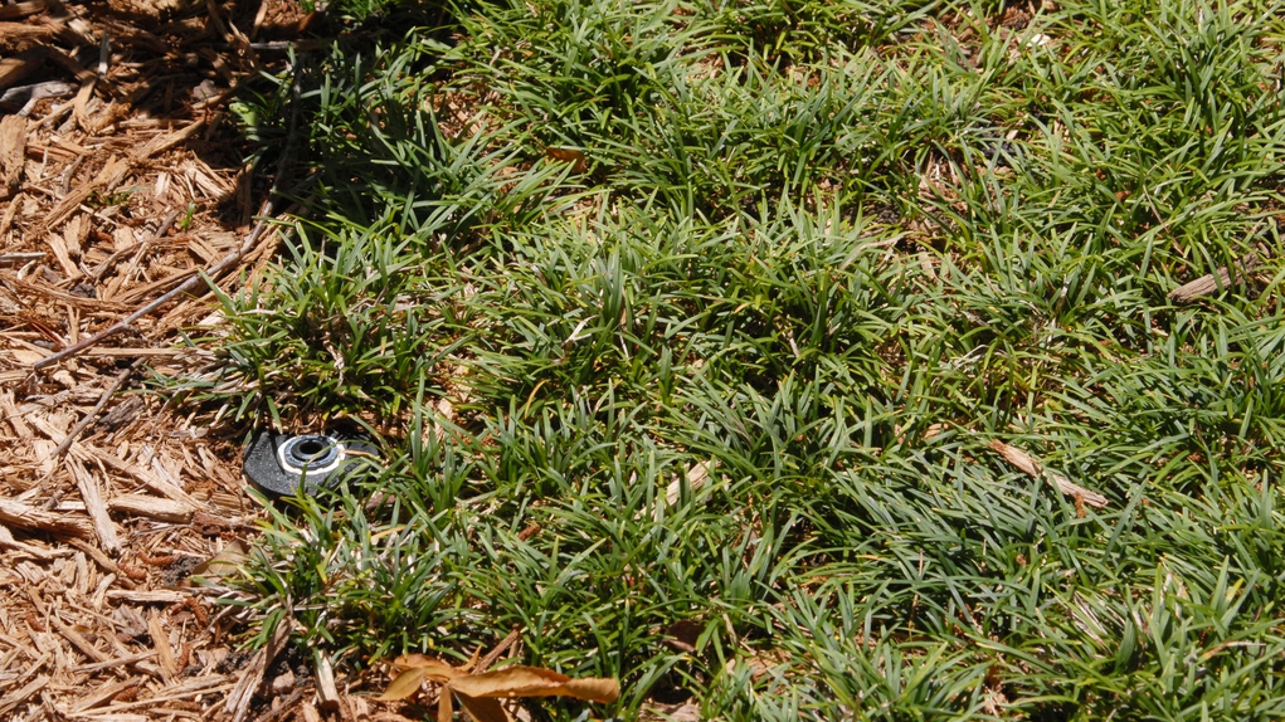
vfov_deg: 11.8
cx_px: 642
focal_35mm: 103
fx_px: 3493
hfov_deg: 20.8
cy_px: 309
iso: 400
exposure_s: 1/400
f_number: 10
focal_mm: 65
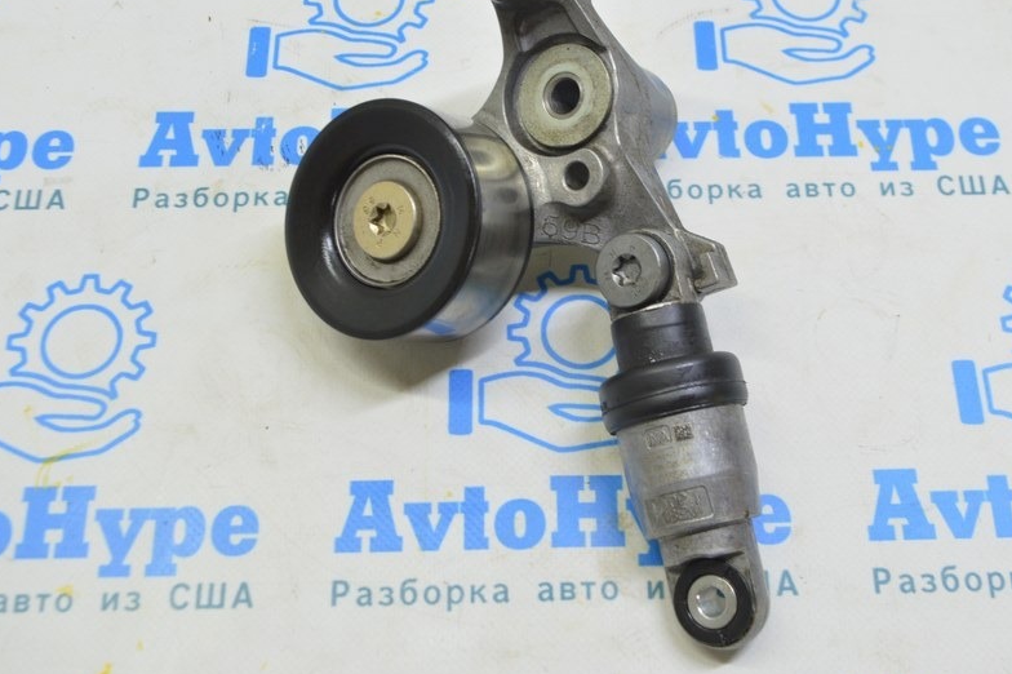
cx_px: 549
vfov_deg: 28.5
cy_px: 263
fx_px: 1321
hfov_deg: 41.9
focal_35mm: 47
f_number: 5.6
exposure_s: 1/20
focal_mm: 24
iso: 400
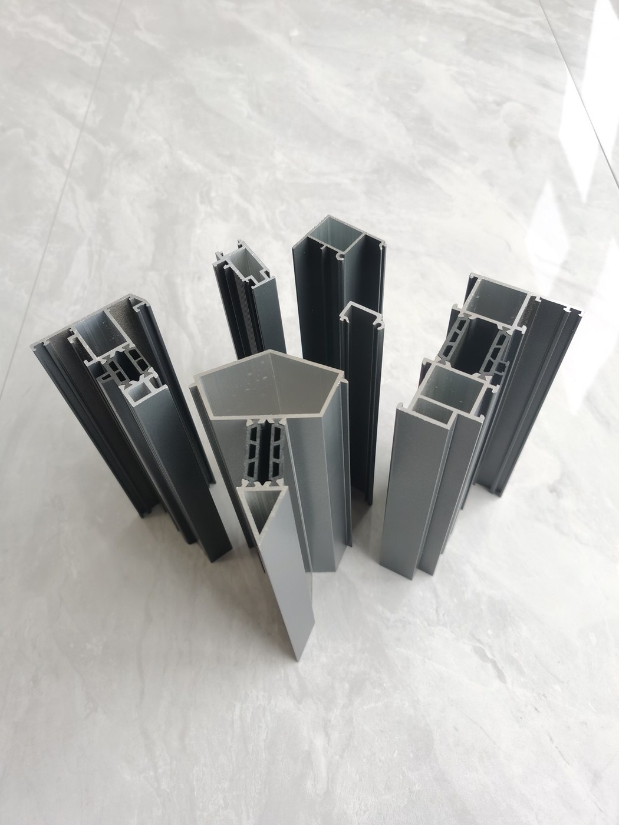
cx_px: 310
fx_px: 644
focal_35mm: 27
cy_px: 412
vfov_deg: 65.3
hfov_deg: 51.4
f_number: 1.6
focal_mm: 5.56
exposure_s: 1/100
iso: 125
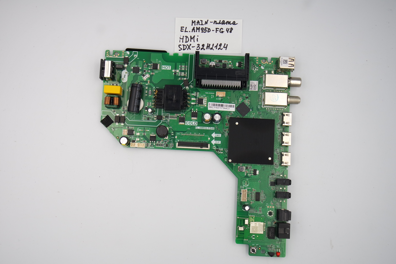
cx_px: 198
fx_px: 473
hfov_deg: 45.4
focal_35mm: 43
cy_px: 132
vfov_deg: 31.2
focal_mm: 16
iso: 160
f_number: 5.6
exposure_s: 1/100
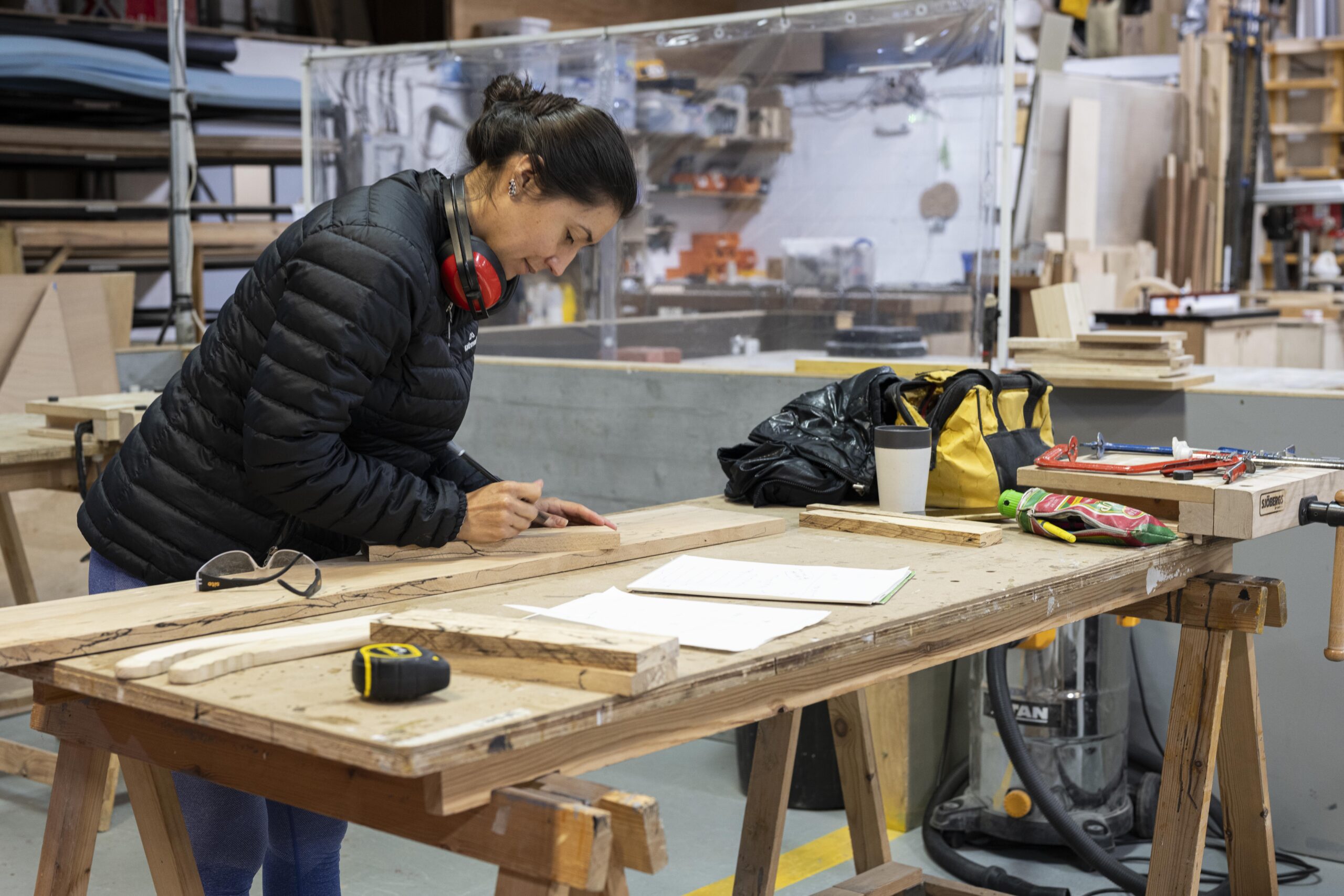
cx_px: 672
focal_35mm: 50
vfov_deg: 27.0
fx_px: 1867
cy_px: 448
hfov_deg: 39.6
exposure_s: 1/60
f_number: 4.5
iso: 800
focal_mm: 50
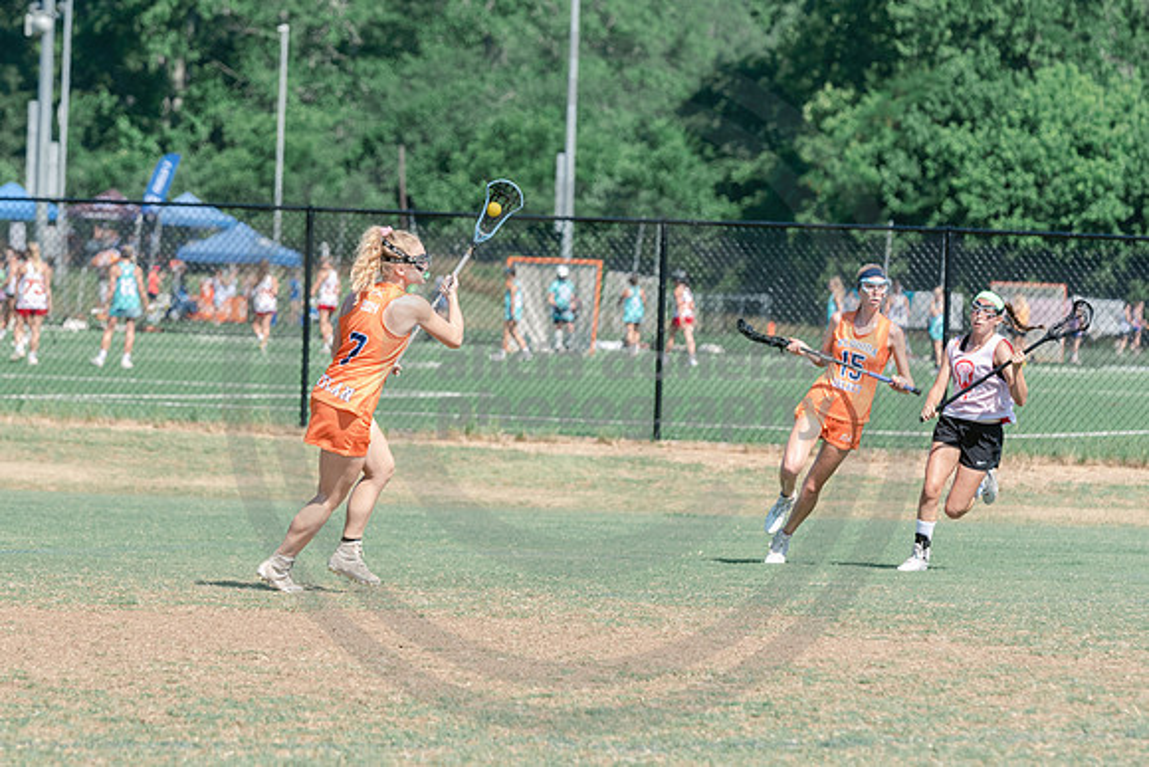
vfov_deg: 5.0
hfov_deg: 7.5
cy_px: 317
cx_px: 407
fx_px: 8811
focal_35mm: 276
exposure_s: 1/1600
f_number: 5
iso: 400
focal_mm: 170
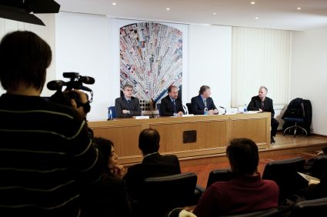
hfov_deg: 48.5
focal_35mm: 40
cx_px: 164
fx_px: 363
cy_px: 108
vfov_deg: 33.3
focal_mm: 40
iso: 1600
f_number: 5.6
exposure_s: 1/60
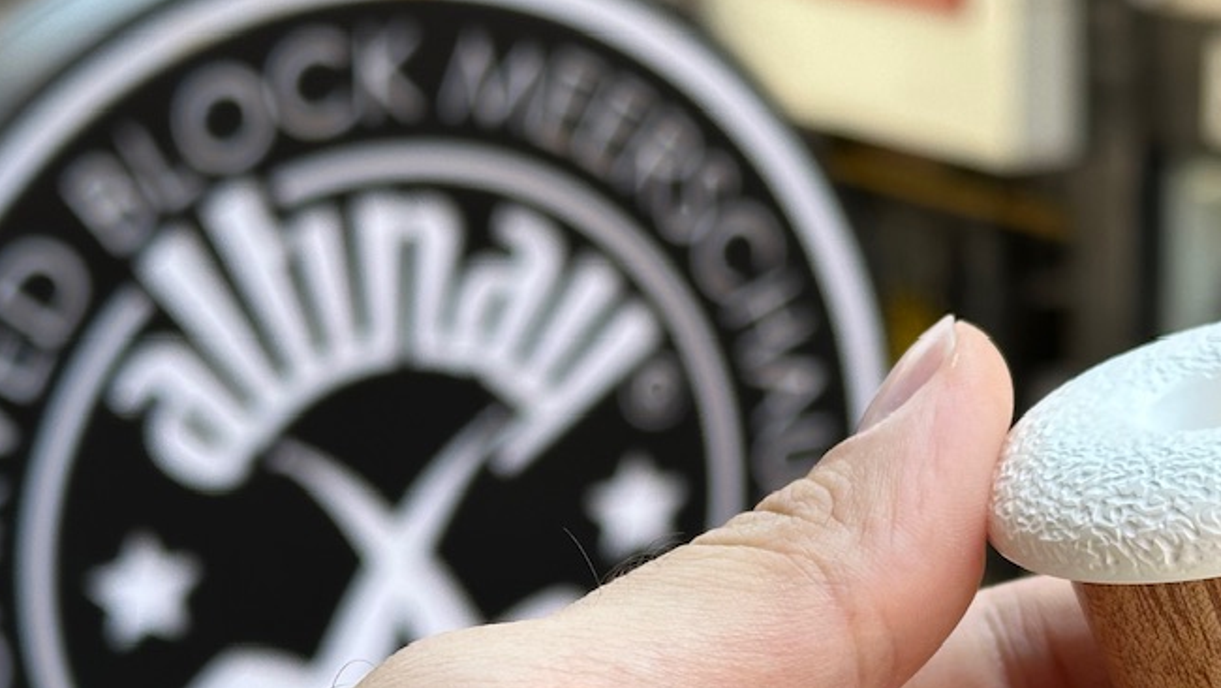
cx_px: 755
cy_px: 714
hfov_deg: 20.7
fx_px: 3336
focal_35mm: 103
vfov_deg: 11.6
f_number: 1.78
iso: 64
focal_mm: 6.86
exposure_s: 1/439
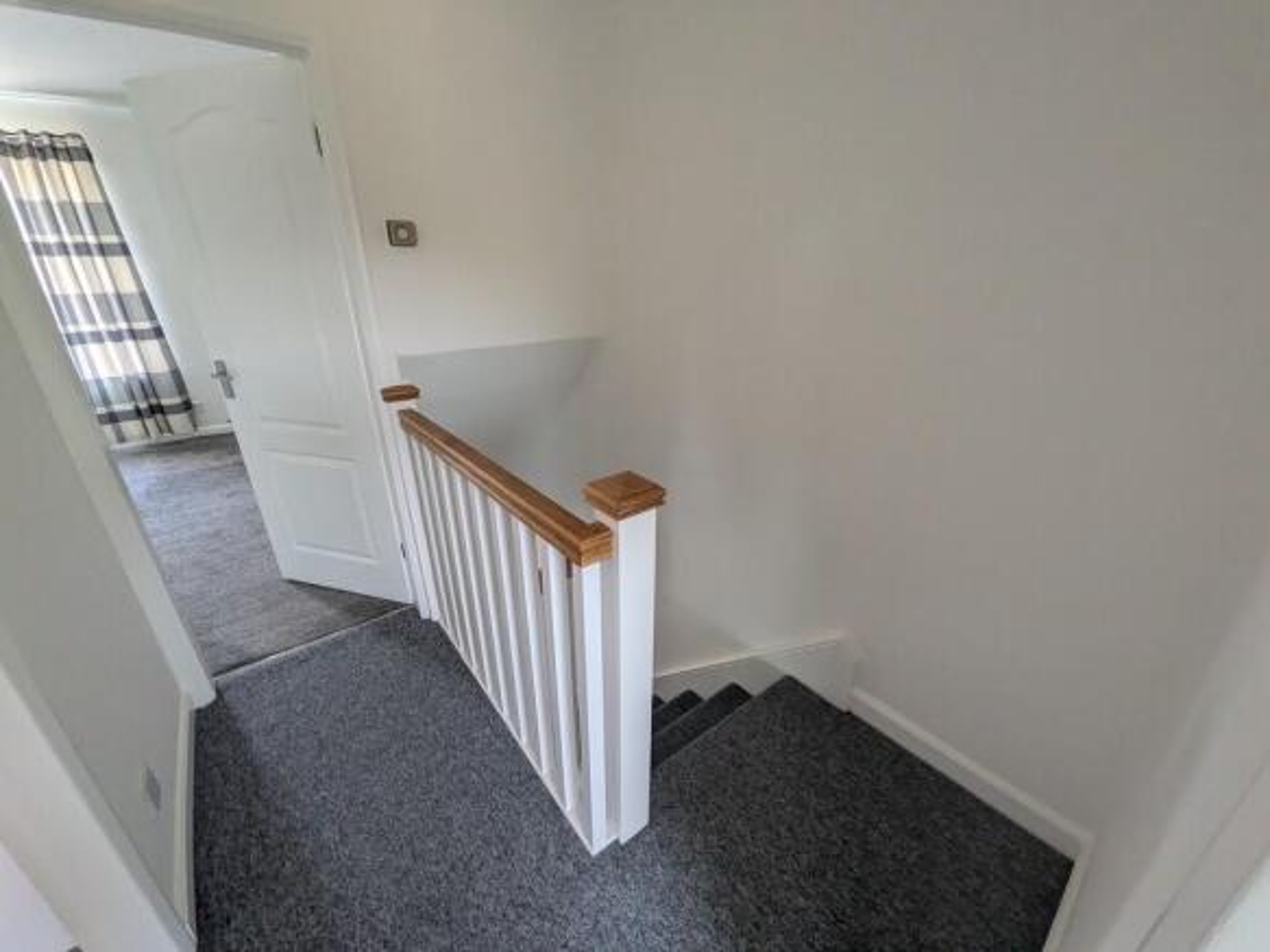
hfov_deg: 102.1
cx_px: 635
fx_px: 514
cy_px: 476
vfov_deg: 85.7
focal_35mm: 14
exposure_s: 1/120
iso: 194
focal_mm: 1.85
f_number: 2.2
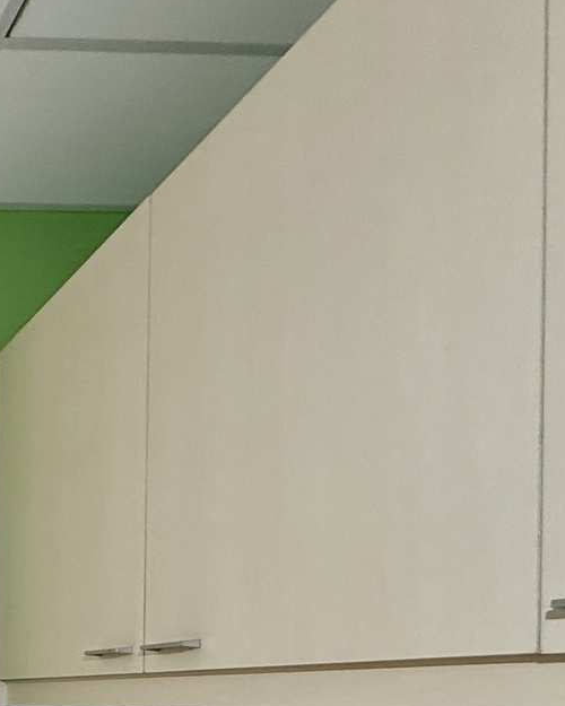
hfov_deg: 24.8
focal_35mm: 42
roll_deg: -0.8
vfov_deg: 39.1
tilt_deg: +1.3
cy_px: 694
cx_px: -336
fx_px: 878
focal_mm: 2.22
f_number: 2.2
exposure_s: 1/99
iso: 160
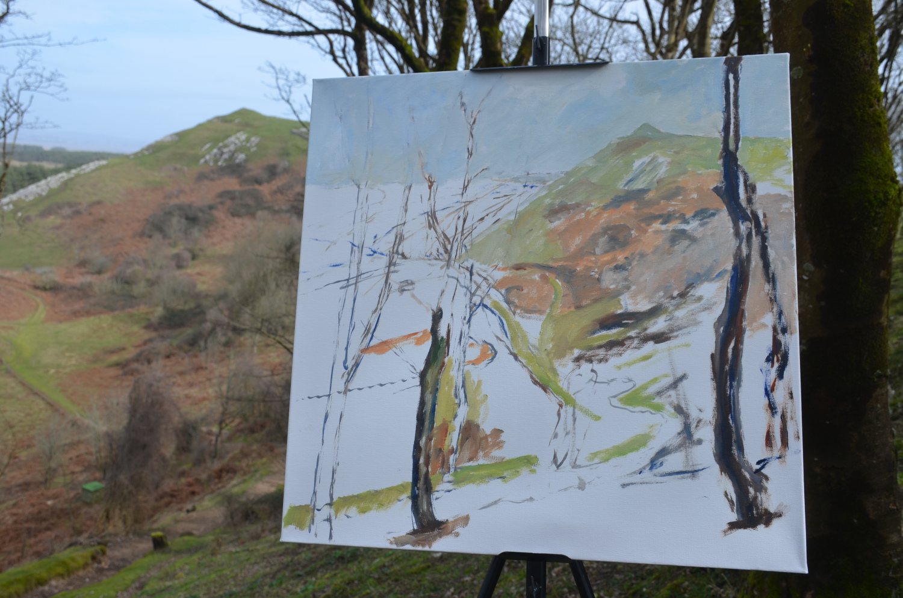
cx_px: 452
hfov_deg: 55.2
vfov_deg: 38.2
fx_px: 864
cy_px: 299
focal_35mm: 34
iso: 100
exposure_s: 1/250
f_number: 8
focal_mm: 23
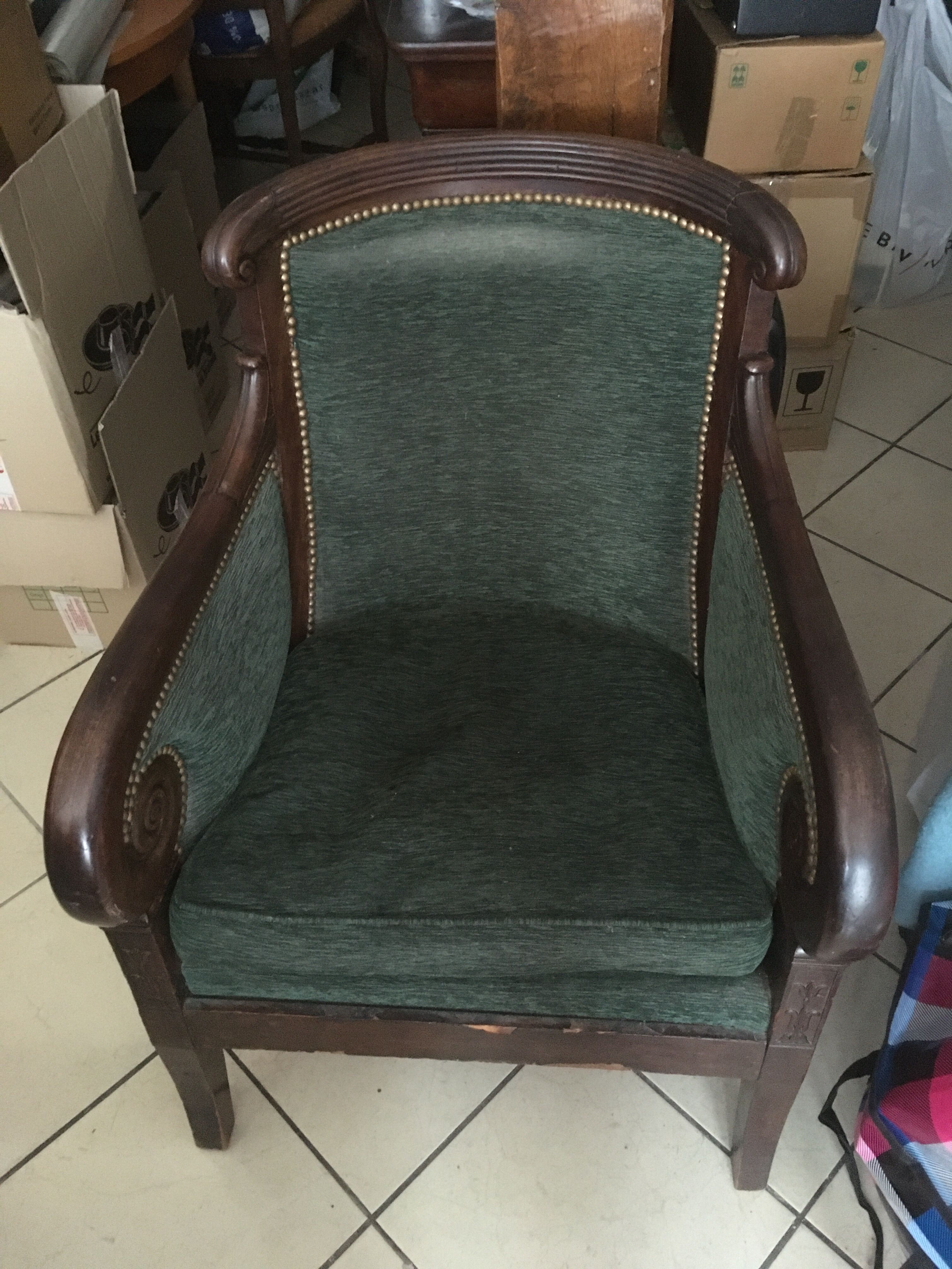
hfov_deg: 48.2
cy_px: 634
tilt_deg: -45.8
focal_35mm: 29
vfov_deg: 61.7
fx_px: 1063
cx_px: 476
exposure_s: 1/17
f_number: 2.2
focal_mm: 4.15
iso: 400
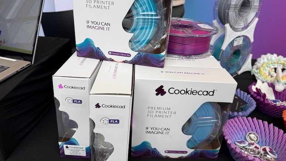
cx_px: 142
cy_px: 65
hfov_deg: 69.9
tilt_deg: -23.7
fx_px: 205
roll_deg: -2.5
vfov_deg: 42.7
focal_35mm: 27
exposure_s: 1/285
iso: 64
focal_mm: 6.76
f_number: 1.78
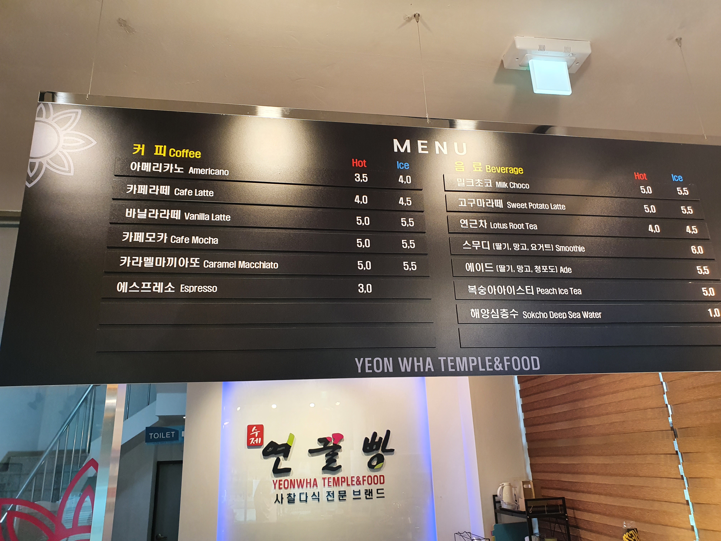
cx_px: 360
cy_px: 270
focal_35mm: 26
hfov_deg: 67.3
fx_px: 542
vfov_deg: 53.1
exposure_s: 1/120
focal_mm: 4.32
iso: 200
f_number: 2.4
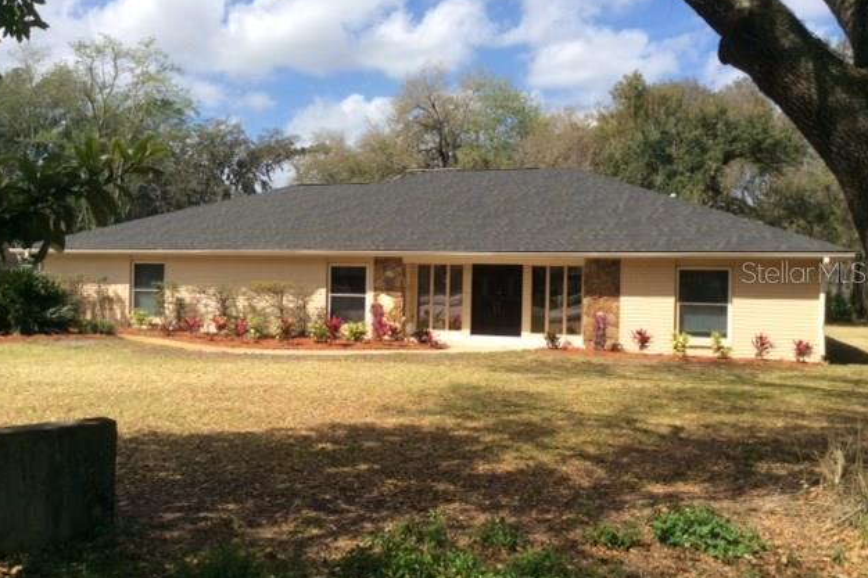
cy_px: 272
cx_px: 428
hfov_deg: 55.8
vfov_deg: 38.8
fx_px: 820
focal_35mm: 34
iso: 32
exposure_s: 1/1546
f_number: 2.4
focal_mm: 3.3
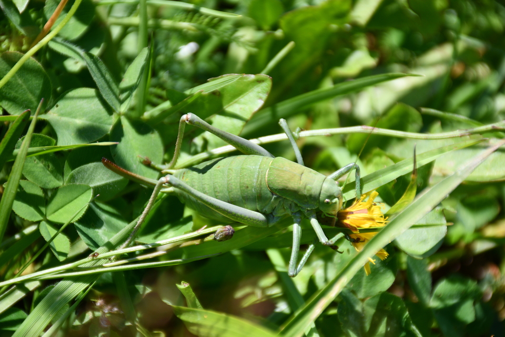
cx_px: 252
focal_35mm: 210
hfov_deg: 9.8
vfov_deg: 6.5
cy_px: 168
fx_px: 2946
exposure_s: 1/500
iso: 200
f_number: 6.3
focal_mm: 140
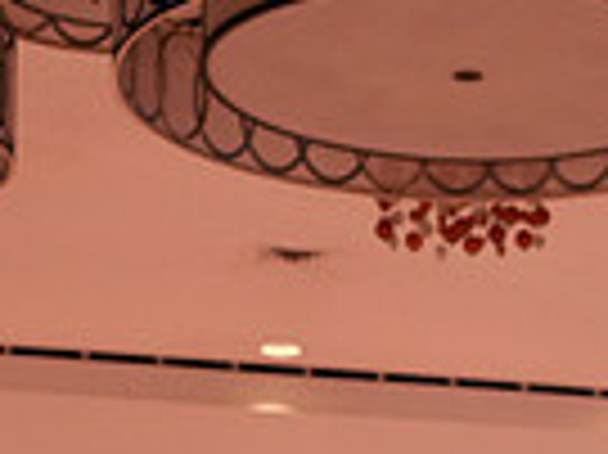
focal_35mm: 219
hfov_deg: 8.9
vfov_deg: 6.5
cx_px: 853
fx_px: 3843
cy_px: 1052
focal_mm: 53
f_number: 4.5
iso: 1600
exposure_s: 1/200
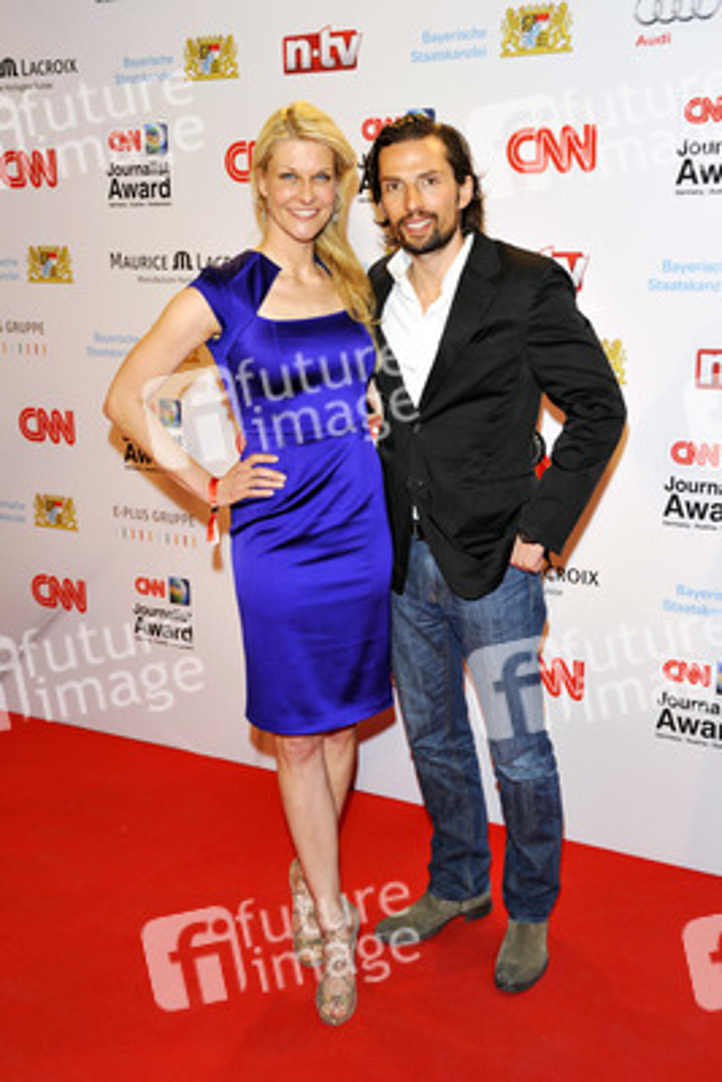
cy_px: 541
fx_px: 1142
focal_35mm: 38
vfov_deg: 50.7
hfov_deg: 35.1
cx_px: 361
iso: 800
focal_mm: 38
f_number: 6.3
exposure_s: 1/250
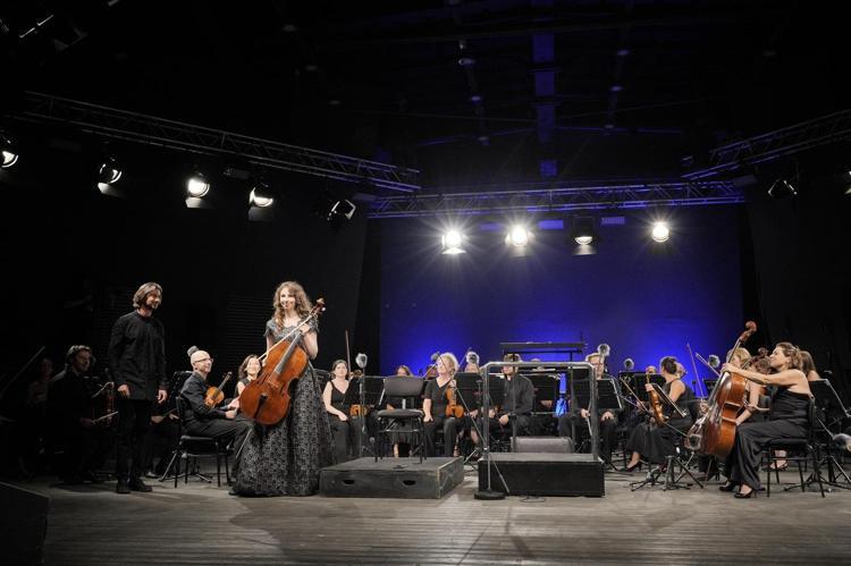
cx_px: 426
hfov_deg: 55.1
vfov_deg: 38.3
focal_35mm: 34
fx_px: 815
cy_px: 283
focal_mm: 34.5
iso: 2000
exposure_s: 1/640
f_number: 5
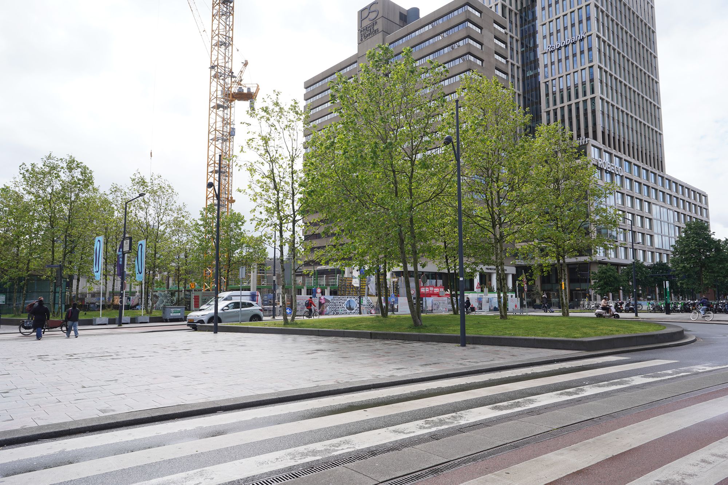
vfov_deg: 53.1
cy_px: 242
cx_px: 364
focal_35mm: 24
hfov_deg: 73.7
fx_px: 485
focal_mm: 24
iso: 100
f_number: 11
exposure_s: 1/100
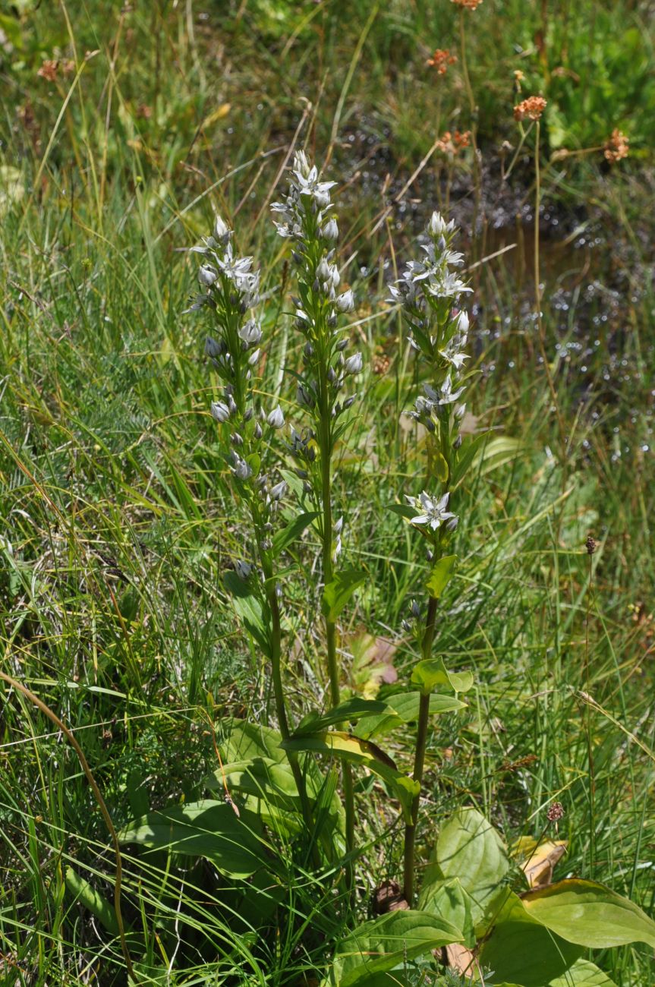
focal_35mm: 75
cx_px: 328
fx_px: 2053
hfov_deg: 18.1
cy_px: 494
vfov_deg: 27.0
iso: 200
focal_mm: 50
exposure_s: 1/320
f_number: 8
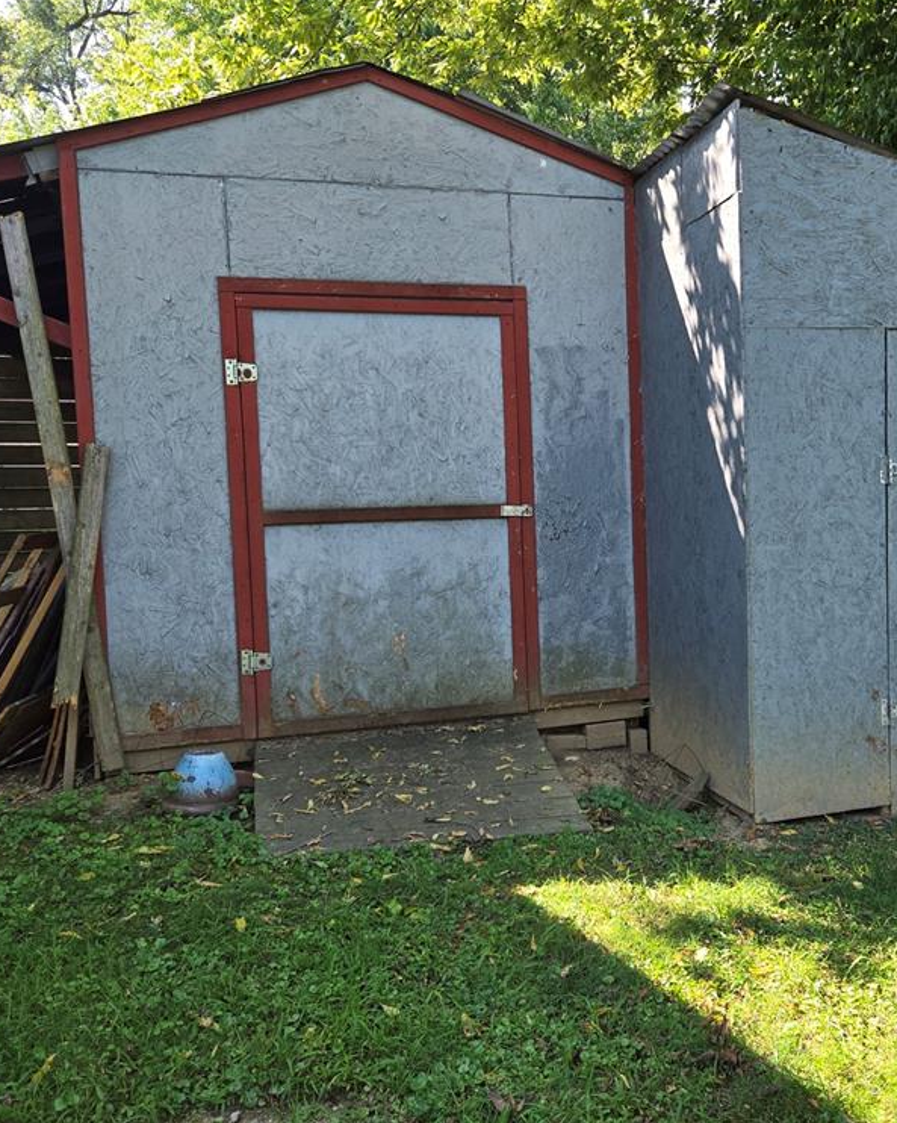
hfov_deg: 46.0
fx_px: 1029
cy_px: 568
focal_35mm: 31
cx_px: 634
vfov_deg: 57.2
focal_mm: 5.4
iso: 25
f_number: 1.8
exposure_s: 1/178
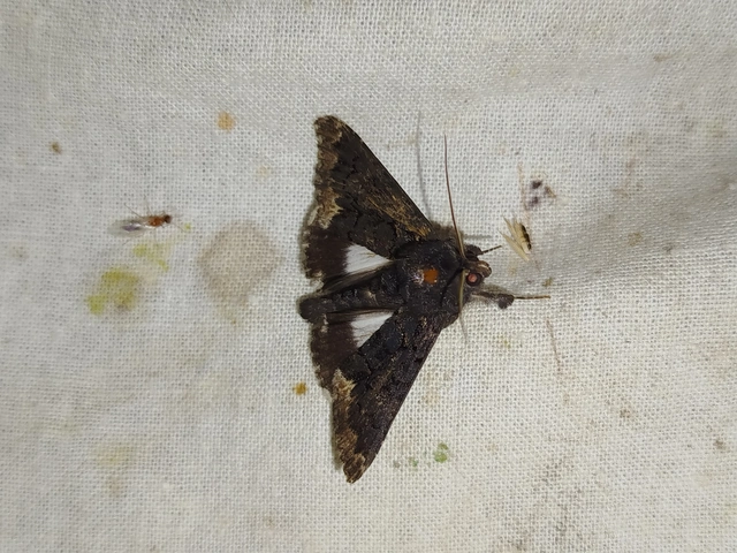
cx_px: 368
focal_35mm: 48
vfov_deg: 30.3
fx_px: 1022
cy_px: 276
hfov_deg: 39.7
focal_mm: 5.31
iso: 64
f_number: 1.7
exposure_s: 1/50
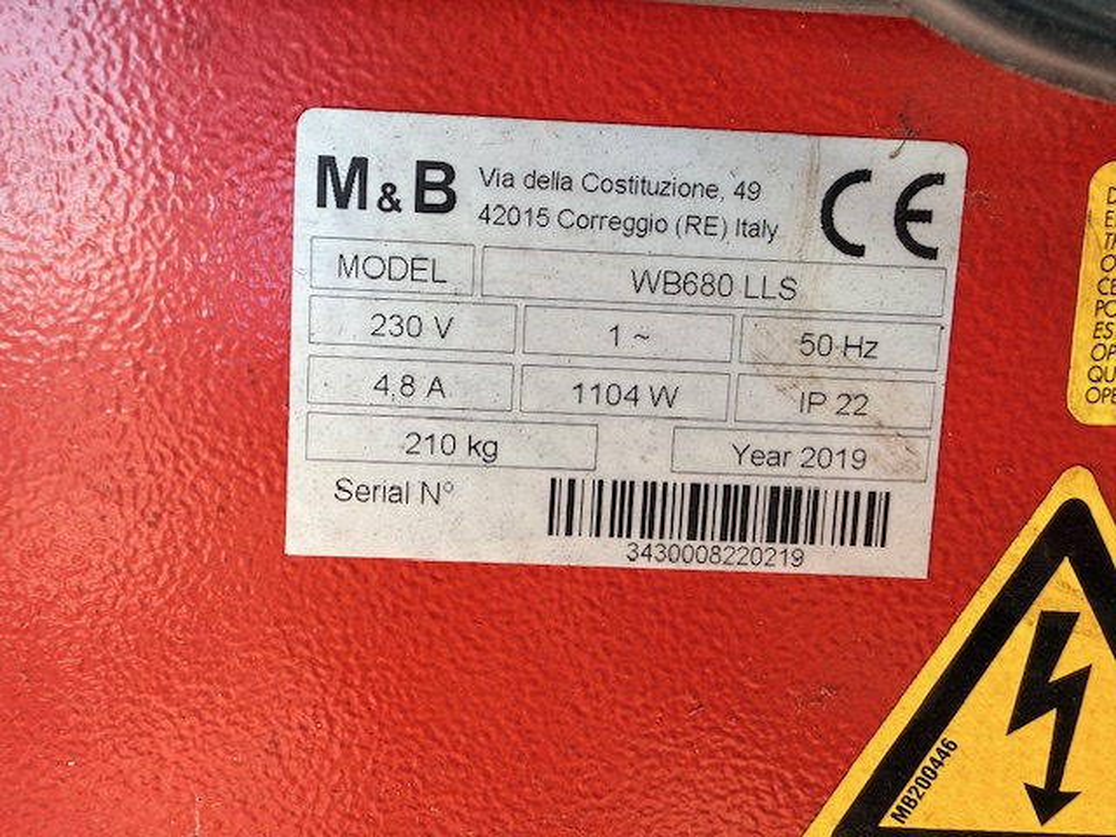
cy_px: 418
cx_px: 558
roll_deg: -1.9
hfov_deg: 69.4
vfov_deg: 54.9
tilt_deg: -4.3
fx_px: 806
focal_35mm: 25
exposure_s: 1/99
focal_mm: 2.22
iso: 64
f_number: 2.2
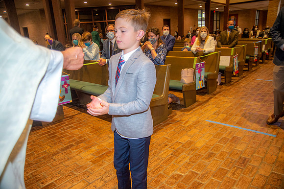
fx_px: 221
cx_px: 142
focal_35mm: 28
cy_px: 94
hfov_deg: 65.5
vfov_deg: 46.4
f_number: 4.5
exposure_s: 1/125
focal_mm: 28
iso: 1600
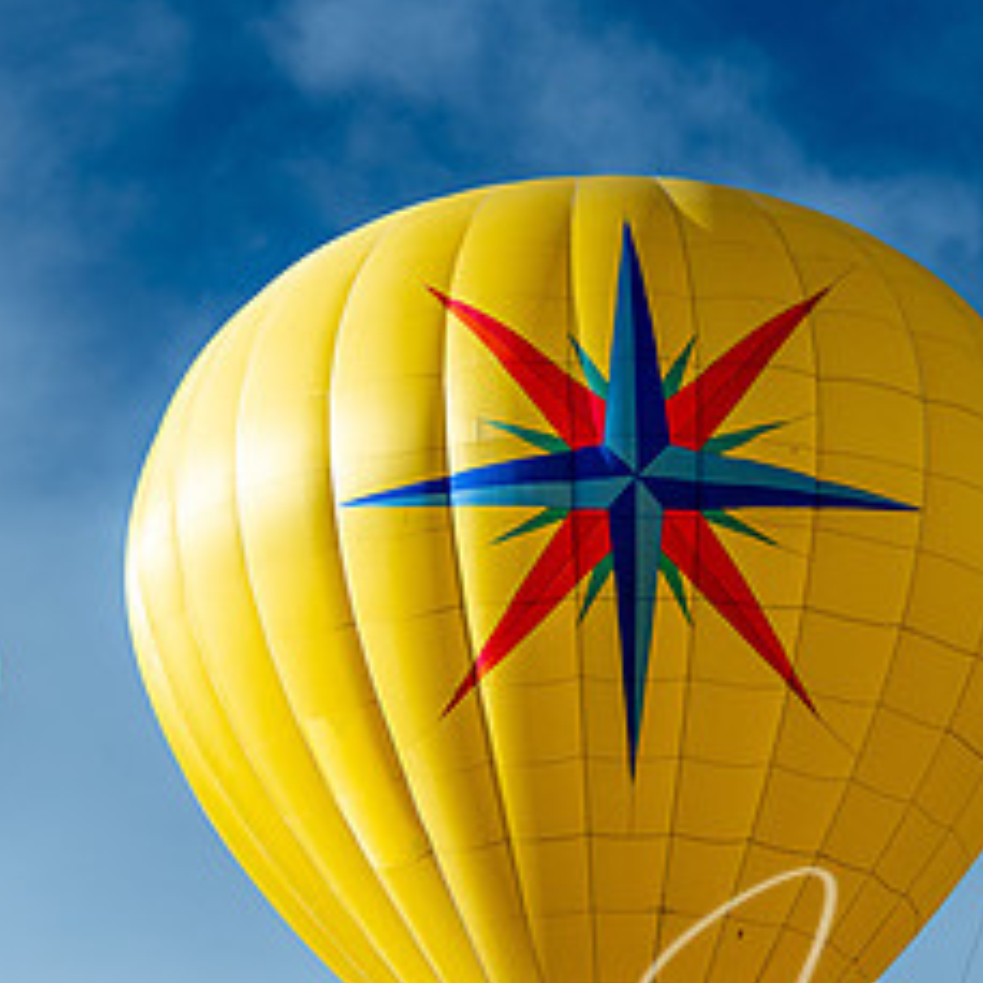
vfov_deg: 7.6
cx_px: 687
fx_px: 7357
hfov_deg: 7.6
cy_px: 715
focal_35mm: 229
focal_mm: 100
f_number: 5.3
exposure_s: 1/4000
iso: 400
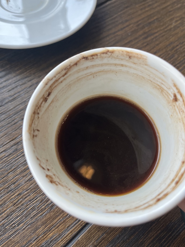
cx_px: 92
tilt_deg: -68.0
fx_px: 185
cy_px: 124
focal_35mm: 26
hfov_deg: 53.1
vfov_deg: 67.3
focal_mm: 5.1
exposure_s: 1/100
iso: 125
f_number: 1.6
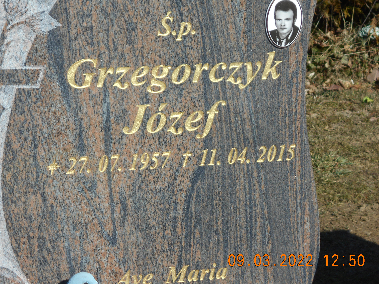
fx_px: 1303
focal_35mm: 119
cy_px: 125
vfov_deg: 12.4
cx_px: 154
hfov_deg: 16.5
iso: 80
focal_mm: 17.6
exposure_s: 1/400
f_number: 5.5
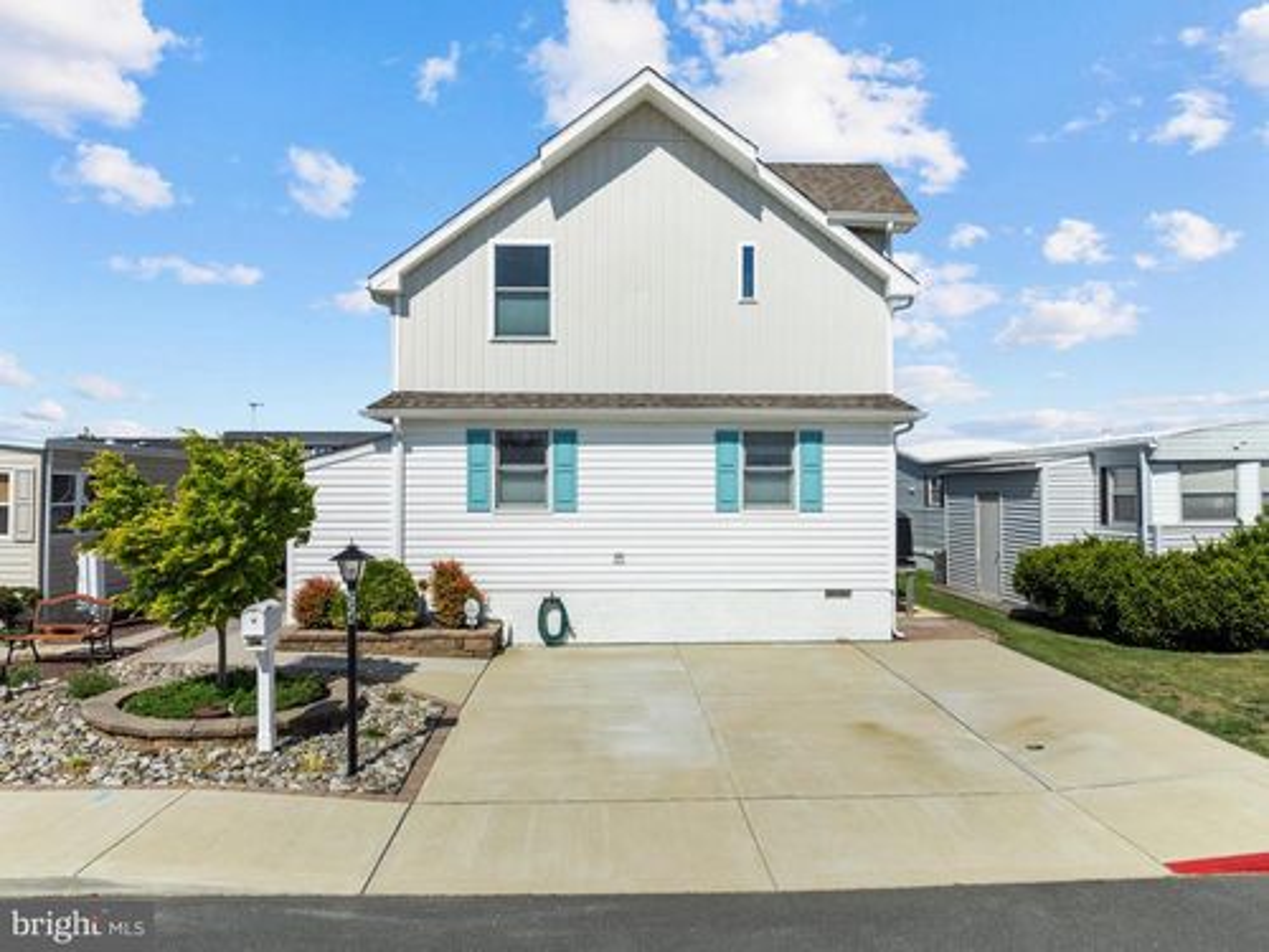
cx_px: 634
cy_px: 476
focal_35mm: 24
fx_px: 880
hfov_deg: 71.6
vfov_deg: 56.8
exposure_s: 1/5000
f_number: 2.8
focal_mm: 12.29
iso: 200
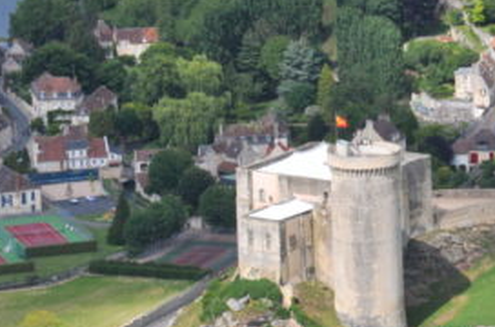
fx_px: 4074
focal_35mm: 297
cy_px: 91
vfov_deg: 4.6
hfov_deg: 6.9
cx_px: 657
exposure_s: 1/500
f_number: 14
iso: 400
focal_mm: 70
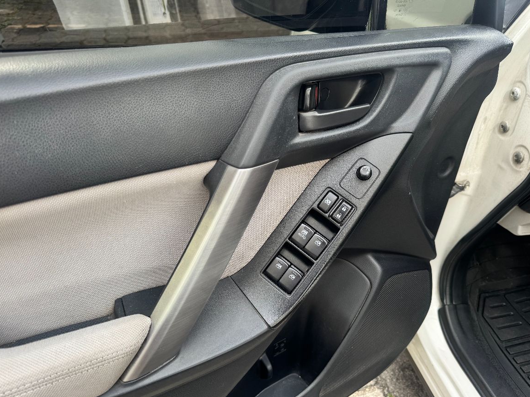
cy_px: 205
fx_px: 383
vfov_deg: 54.9
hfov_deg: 69.4
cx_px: 274
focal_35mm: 25
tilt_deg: -37.7
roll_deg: -2.7
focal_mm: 6.76
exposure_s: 1/404
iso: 80
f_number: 1.78
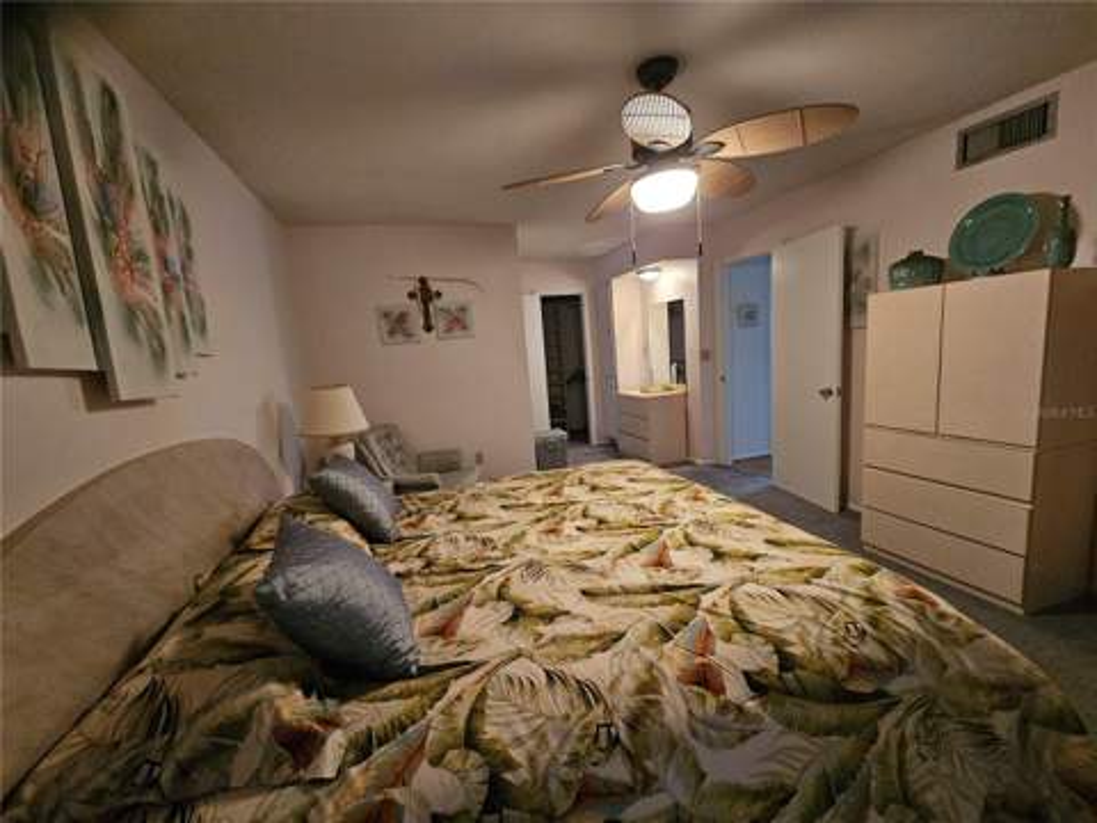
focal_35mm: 13
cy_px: 412
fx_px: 412
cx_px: 548
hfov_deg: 106.2
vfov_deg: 89.9
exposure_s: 1/24
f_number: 2.2
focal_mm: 2.2
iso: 640
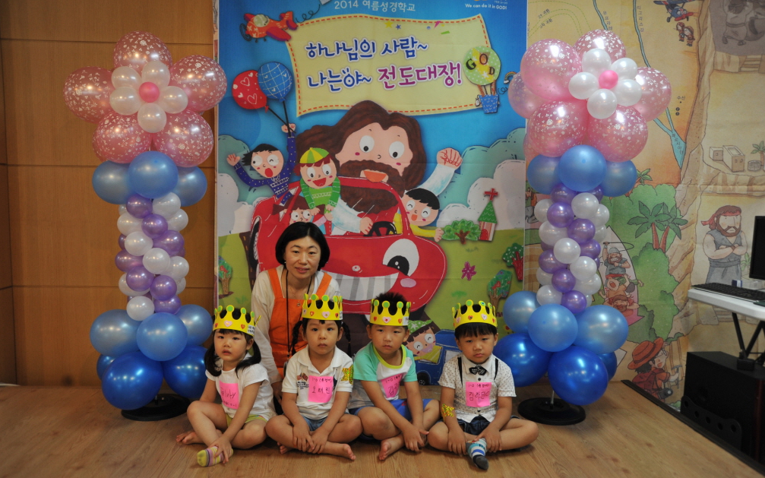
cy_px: 245
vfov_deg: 43.1
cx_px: 379
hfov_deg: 64.6
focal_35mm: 29
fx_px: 605
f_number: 4.5
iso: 800
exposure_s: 1/80
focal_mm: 28
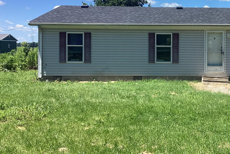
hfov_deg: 35.4
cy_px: 48
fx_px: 345
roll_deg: +0.4
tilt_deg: -1.5
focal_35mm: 54
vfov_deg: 24.9
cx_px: 191
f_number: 2.4
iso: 25
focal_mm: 3.3
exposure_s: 1/994
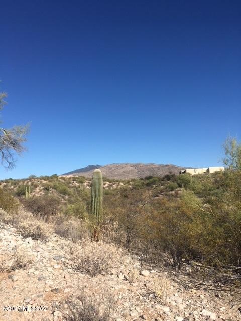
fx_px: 269
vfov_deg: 61.7
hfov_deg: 48.2
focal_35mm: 29
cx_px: 120
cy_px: 160
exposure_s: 1/2137
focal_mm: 4.15
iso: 25
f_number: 2.2
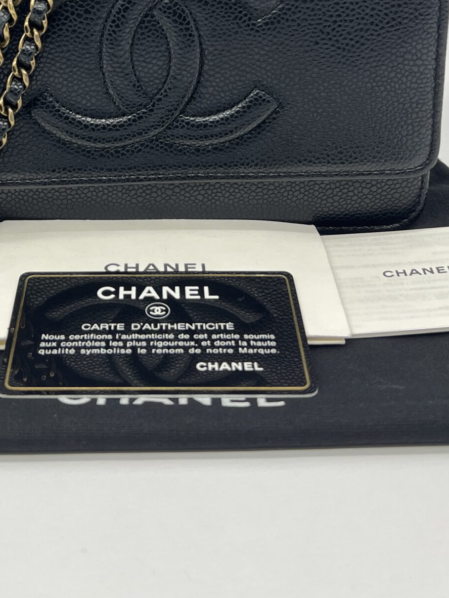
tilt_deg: -18.2
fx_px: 951
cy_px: 43
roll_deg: +0.3
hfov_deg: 26.4
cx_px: 149
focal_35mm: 55
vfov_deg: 32.9
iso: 50
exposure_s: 1/100
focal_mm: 5.7
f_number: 1.5
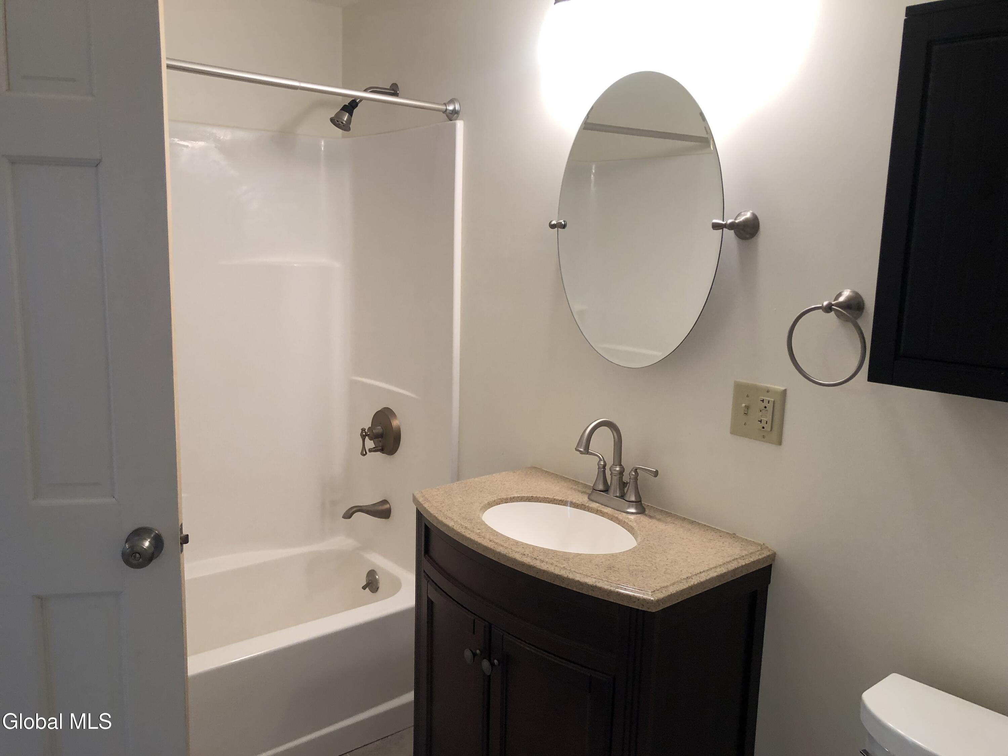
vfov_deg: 49.7
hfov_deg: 63.4
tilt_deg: -9.6
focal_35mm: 28
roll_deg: -2.0
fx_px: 815
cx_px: 504
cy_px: 378
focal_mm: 3.99
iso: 40
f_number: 1.8
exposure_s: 1/30
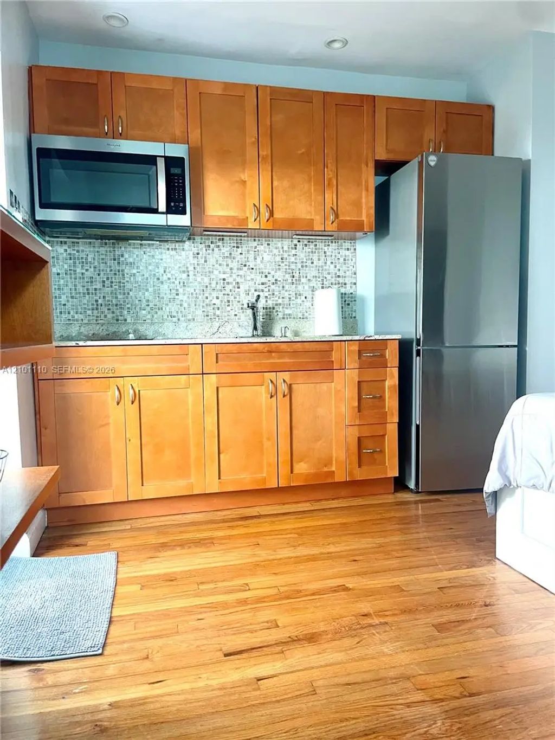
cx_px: 278
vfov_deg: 67.3
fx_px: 556
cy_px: 370
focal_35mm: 26
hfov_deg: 53.1
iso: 200
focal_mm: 4.2
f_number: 1.6
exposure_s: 1/60
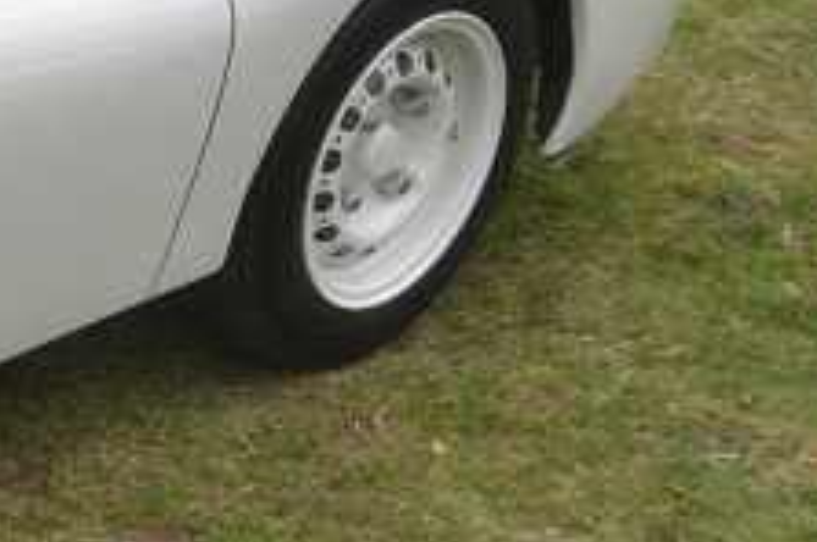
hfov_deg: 12.9
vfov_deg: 9.2
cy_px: 234
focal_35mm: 148
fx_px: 3354
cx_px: -524
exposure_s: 1/250
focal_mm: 22
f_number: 8
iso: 200
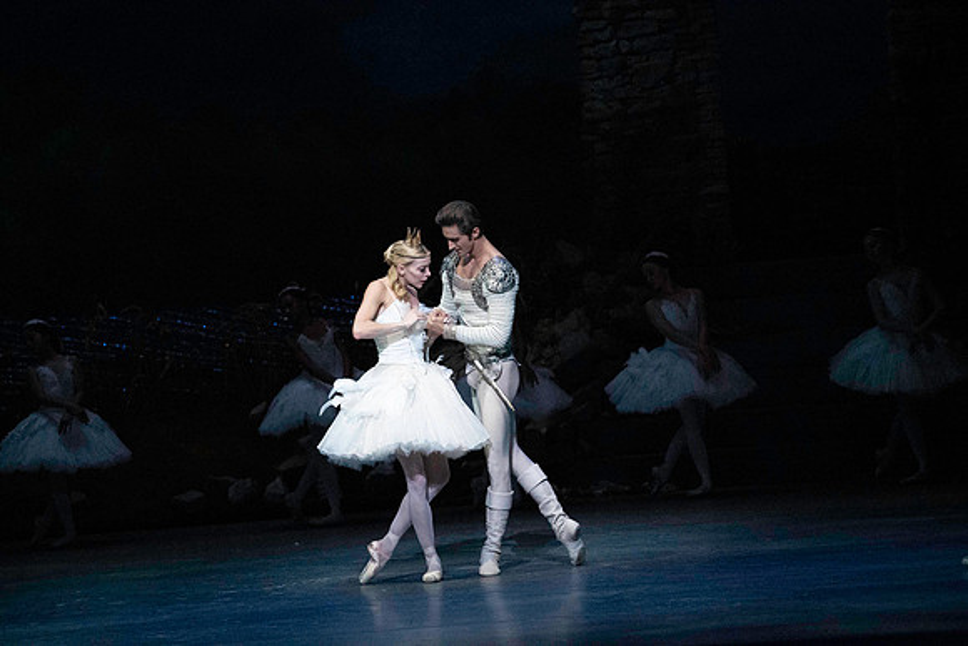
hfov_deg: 10.3
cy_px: 323
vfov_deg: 6.9
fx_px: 5379
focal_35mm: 200
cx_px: 484
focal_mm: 200
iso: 25600
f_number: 5
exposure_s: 1/400
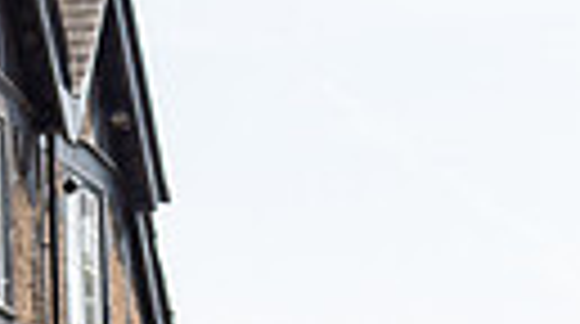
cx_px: 180
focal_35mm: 262
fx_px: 4022
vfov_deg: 4.5
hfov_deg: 8.2
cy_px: 790
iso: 160
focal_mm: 38
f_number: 3.5
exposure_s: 1/2500
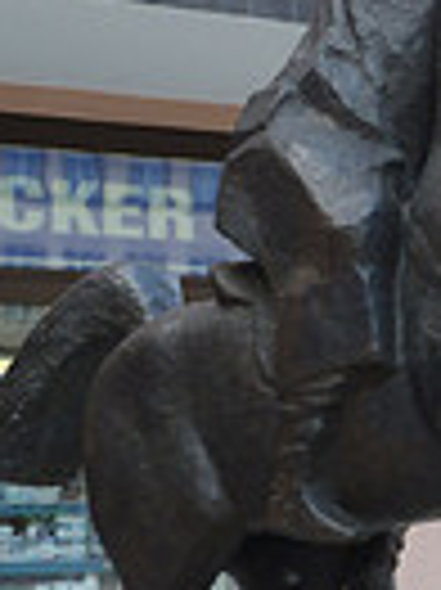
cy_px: 288
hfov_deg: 8.9
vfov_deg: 12.0
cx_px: 466
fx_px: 2807
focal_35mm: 165
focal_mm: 7.9
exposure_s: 1/60
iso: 80
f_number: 3.8
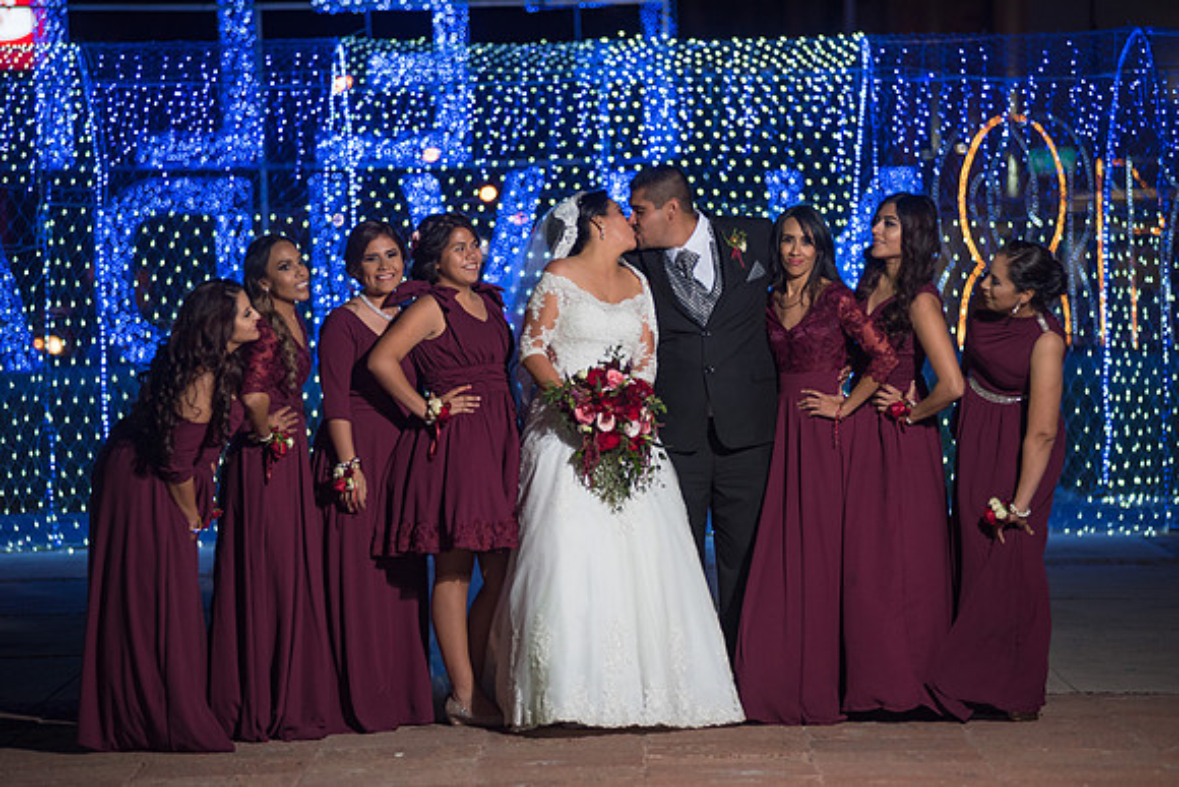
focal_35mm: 145
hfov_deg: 14.2
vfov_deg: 9.5
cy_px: 394
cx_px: 590
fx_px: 4750
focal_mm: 145
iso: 1000
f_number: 2.8
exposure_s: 1/160
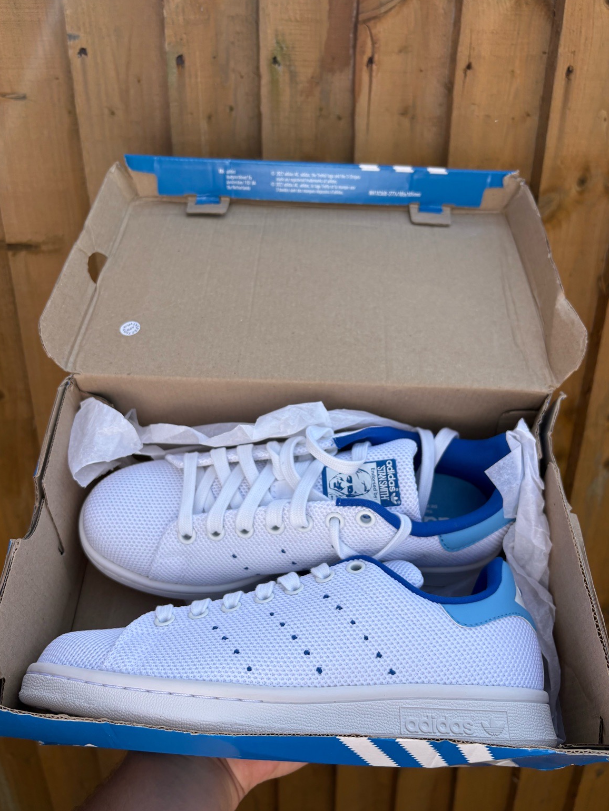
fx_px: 633
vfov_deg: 65.3
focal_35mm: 27
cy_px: 405
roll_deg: -0.3
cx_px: 298
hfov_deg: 51.4
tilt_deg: -23.3
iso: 50
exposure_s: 1/2208
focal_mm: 5.96
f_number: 1.6
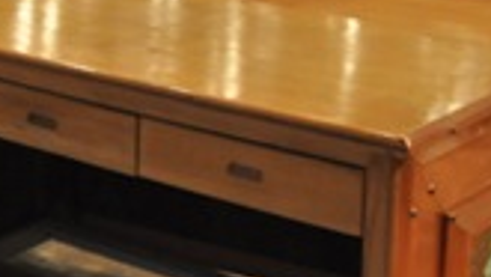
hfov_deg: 18.7
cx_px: 304
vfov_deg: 10.0
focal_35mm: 114
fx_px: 1485
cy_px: -244
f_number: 4.5
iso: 1250
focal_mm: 18
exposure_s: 1/50
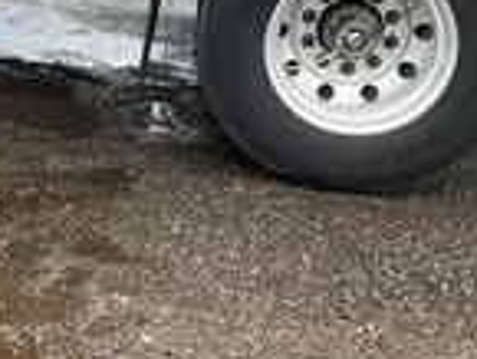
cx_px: -13
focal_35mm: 80
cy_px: 53
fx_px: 1103
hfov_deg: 23.3
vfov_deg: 18.2
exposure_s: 1/406
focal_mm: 3
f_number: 1.8
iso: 25
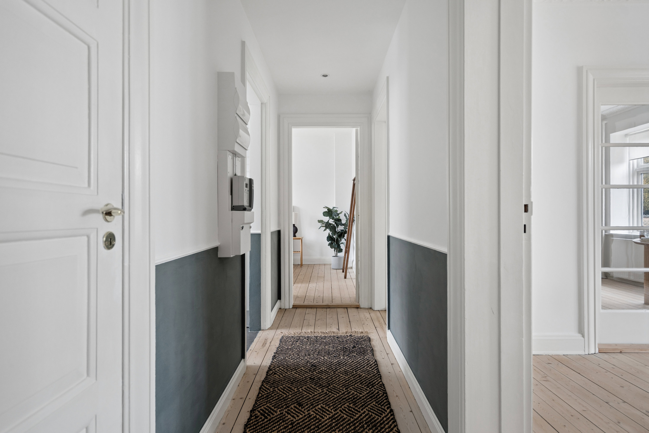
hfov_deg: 90.0
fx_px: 324
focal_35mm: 18
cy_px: 216
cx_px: 324
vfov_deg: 67.4
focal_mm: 18
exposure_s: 1/5
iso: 400
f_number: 4.5
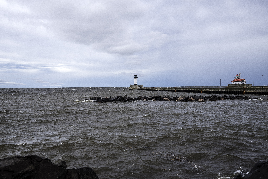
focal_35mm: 38
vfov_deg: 35.1
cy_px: 90
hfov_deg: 50.7
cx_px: 134
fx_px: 283
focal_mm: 38
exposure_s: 1/320
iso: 400
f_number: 10
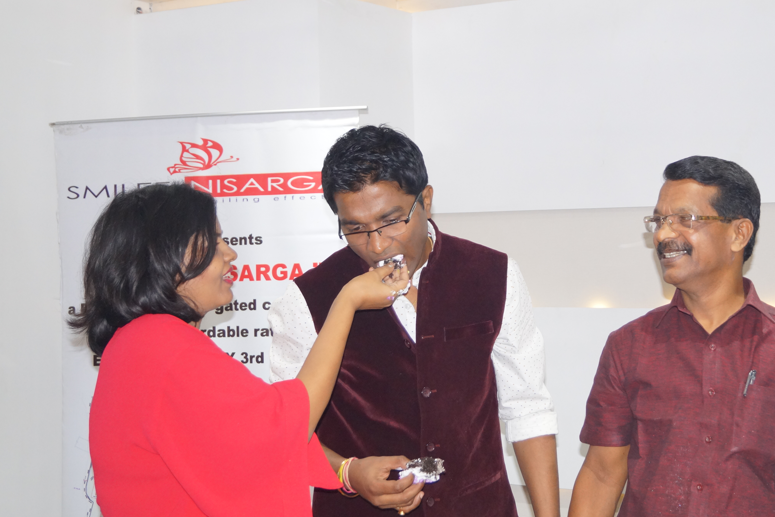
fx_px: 1227
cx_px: 499
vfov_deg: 23.8
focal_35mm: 57
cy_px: 219
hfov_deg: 34.8
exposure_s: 1/100
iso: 800
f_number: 4.5
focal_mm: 28
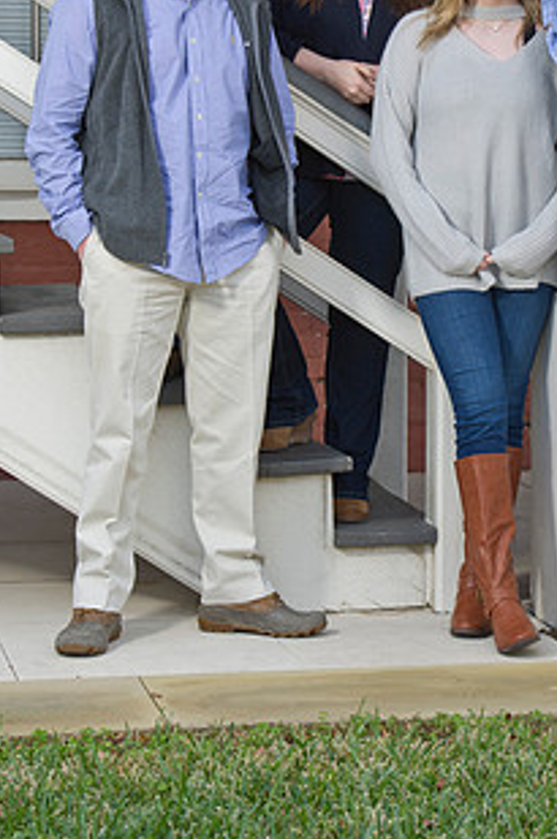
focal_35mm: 134
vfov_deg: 15.3
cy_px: 255
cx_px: 363
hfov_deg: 10.2
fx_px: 3120
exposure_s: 1/100
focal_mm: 92
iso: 160
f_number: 6.3
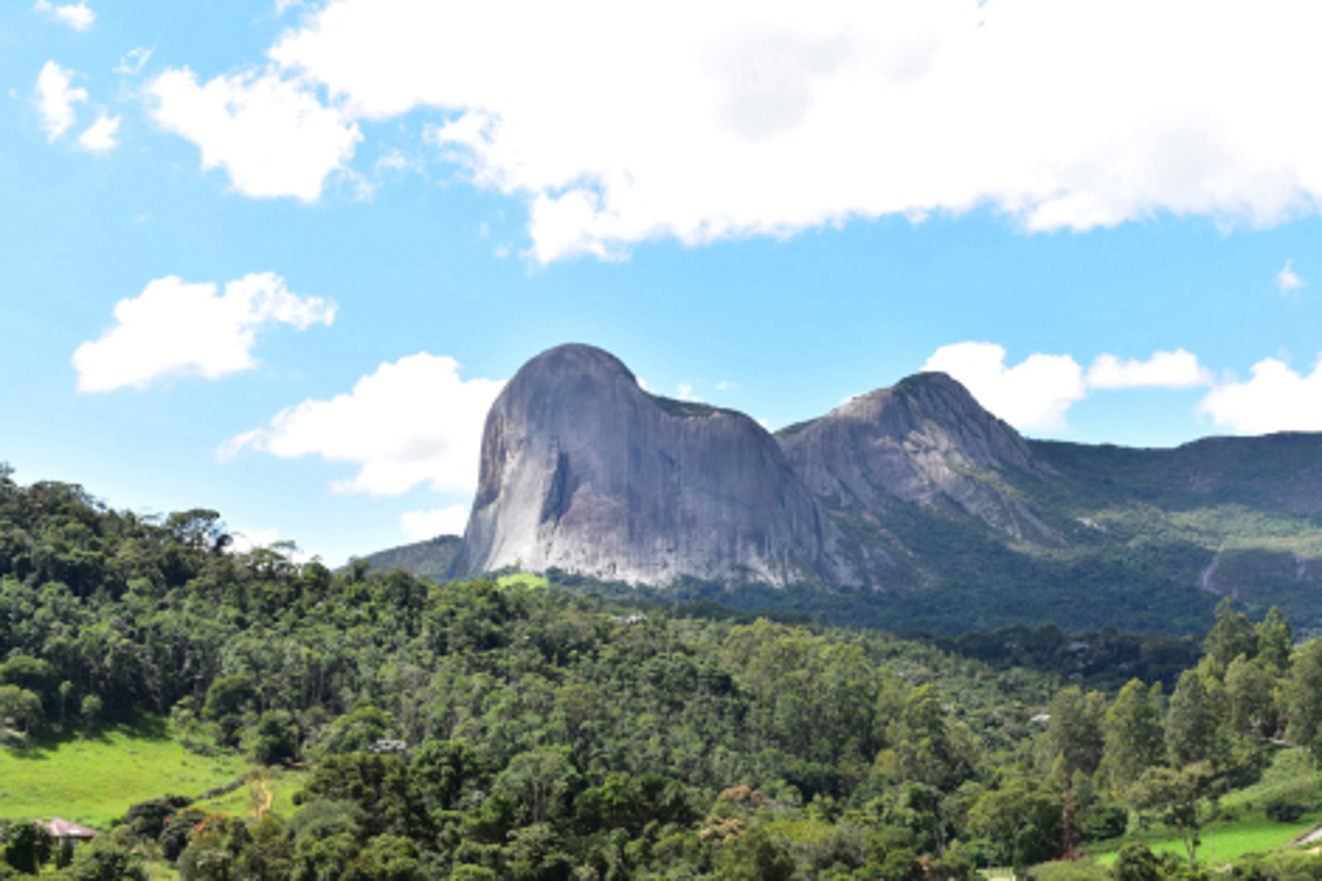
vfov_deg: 28.3
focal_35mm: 48
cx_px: 650
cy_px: 433
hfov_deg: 41.5
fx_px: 1744
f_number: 11
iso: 250
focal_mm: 31
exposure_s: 1/500
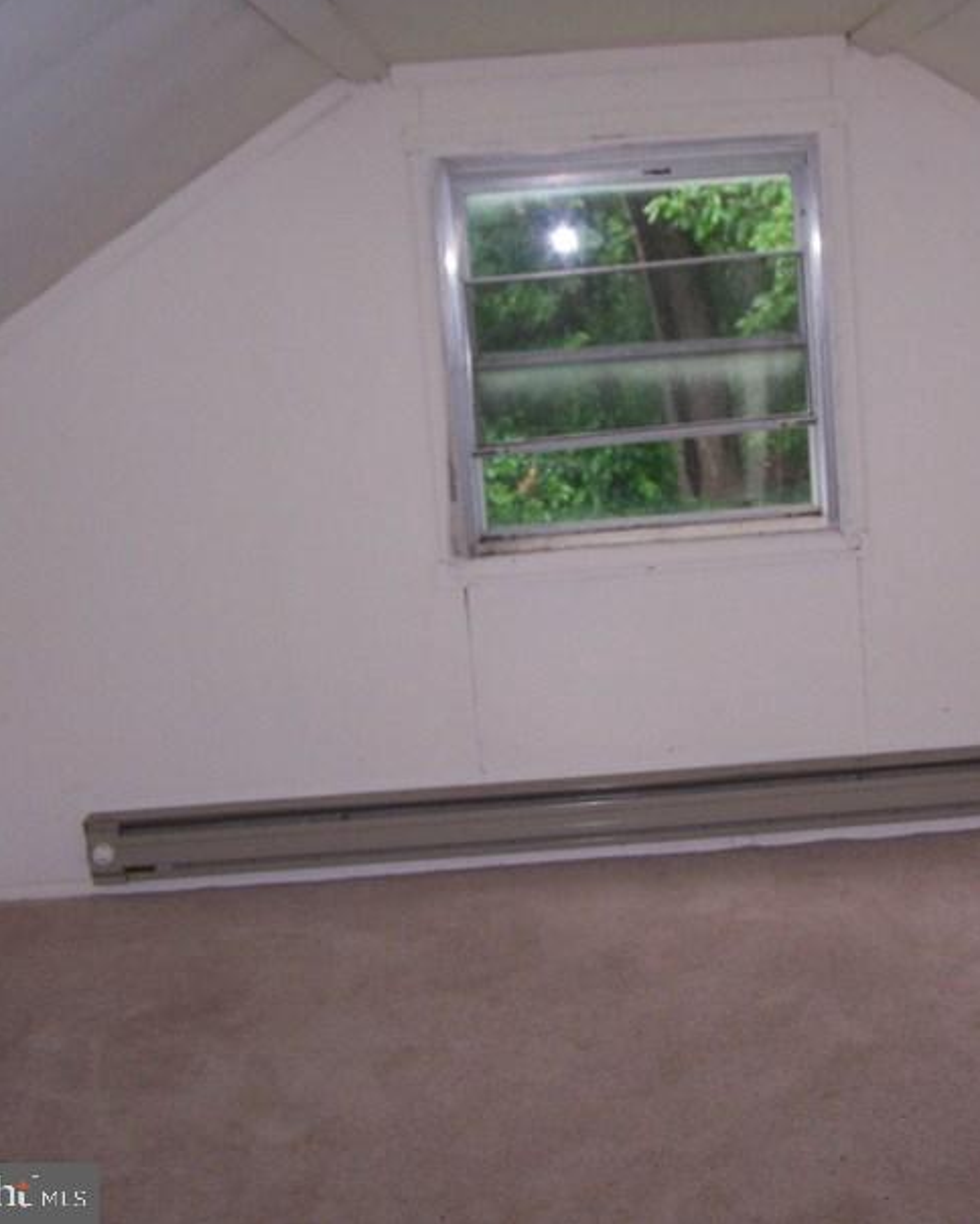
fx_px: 1920
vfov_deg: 35.3
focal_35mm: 53
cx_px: 729
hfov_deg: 28.2
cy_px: 605
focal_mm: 6.7
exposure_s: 1/60
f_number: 2.8
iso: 140
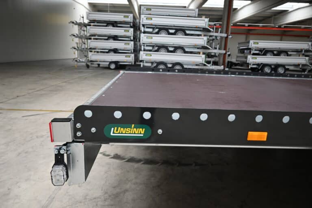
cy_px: 104
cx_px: 156
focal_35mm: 24
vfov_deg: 53.1
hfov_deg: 73.7
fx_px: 208
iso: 500
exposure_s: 1/125
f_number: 3.5
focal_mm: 16
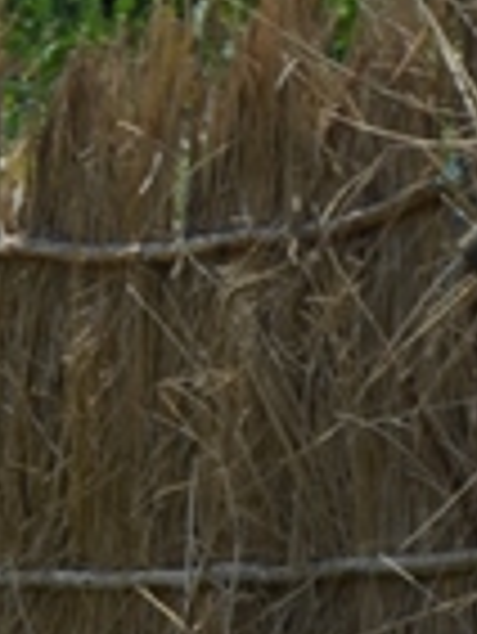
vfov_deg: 4.5
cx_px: -1350
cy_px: 490
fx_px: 8090
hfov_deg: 3.3
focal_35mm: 441
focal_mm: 52
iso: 100
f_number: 8
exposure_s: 1/250
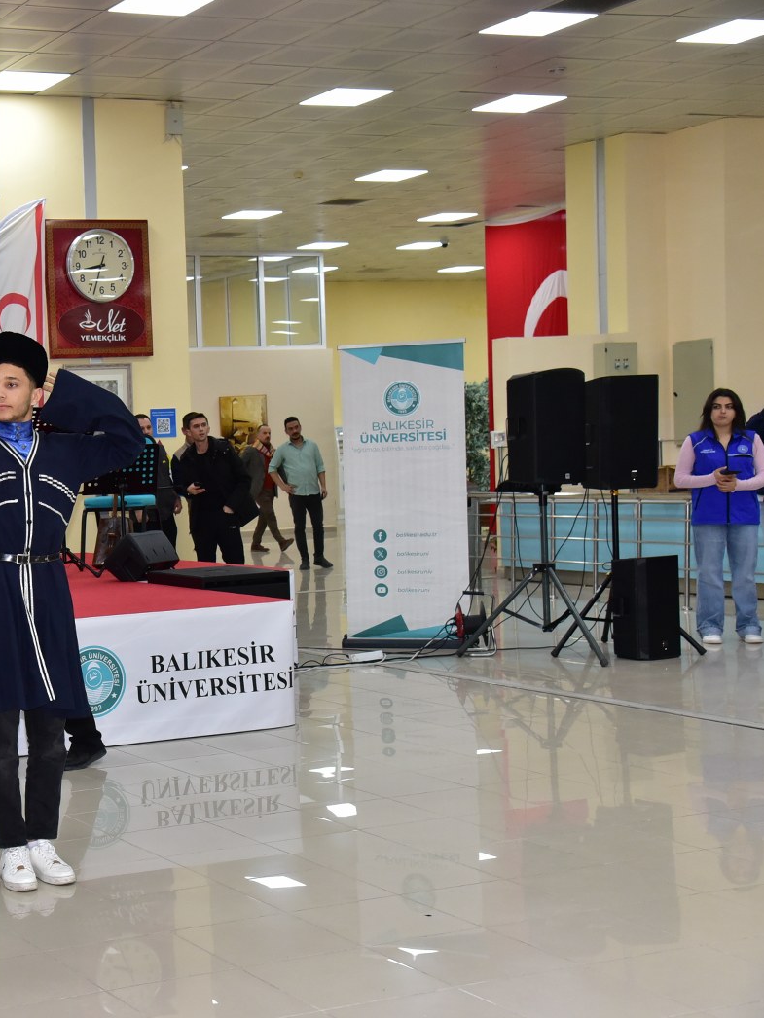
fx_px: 1618
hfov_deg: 25.3
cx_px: 10
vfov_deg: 34.9
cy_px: 509
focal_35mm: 55
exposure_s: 1/200
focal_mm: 38
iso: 2200
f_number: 5.6
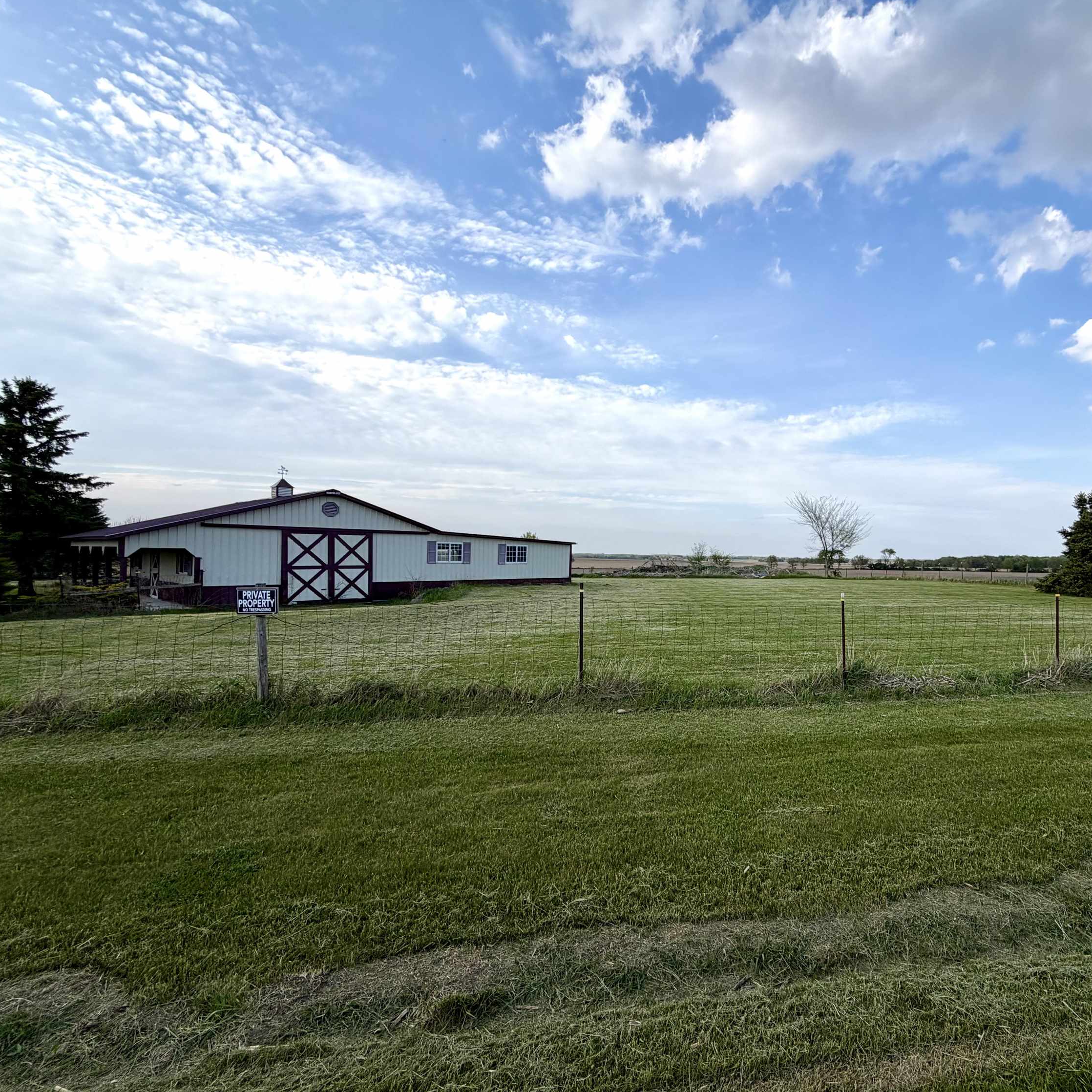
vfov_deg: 84.0
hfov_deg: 81.1
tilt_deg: +0.8
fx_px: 607
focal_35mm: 17
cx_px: 731
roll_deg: -0.5
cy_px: 553
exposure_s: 1/770
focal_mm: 2.22
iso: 25
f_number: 2.2
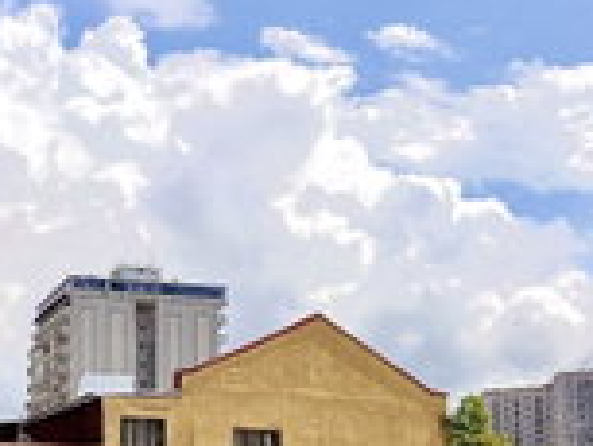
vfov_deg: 20.7
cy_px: 473
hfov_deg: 27.7
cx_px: 89
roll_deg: +0.0
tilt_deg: +6.1
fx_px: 1166
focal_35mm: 68
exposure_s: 1/7299
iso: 32
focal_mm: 4.2
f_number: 1.6
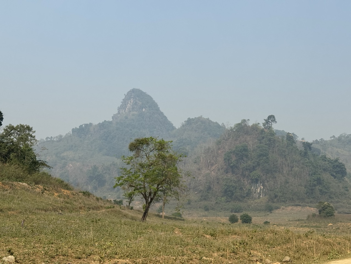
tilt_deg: +10.8
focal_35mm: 48
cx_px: 176
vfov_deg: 30.3
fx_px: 487
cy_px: 132
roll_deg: -2.0
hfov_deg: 39.7
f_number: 1.78
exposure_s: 1/5848
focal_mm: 6.76
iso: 64
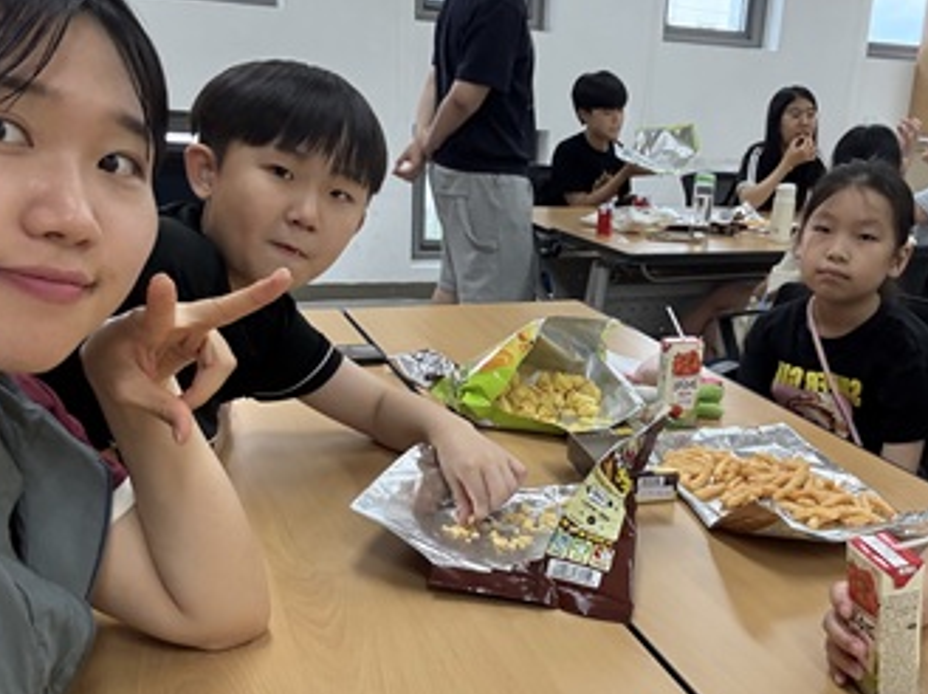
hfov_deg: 52.2
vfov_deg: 40.6
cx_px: 573
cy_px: 365
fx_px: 937
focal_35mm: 35
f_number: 1.9
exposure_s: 1/120
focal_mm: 2.69
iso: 160
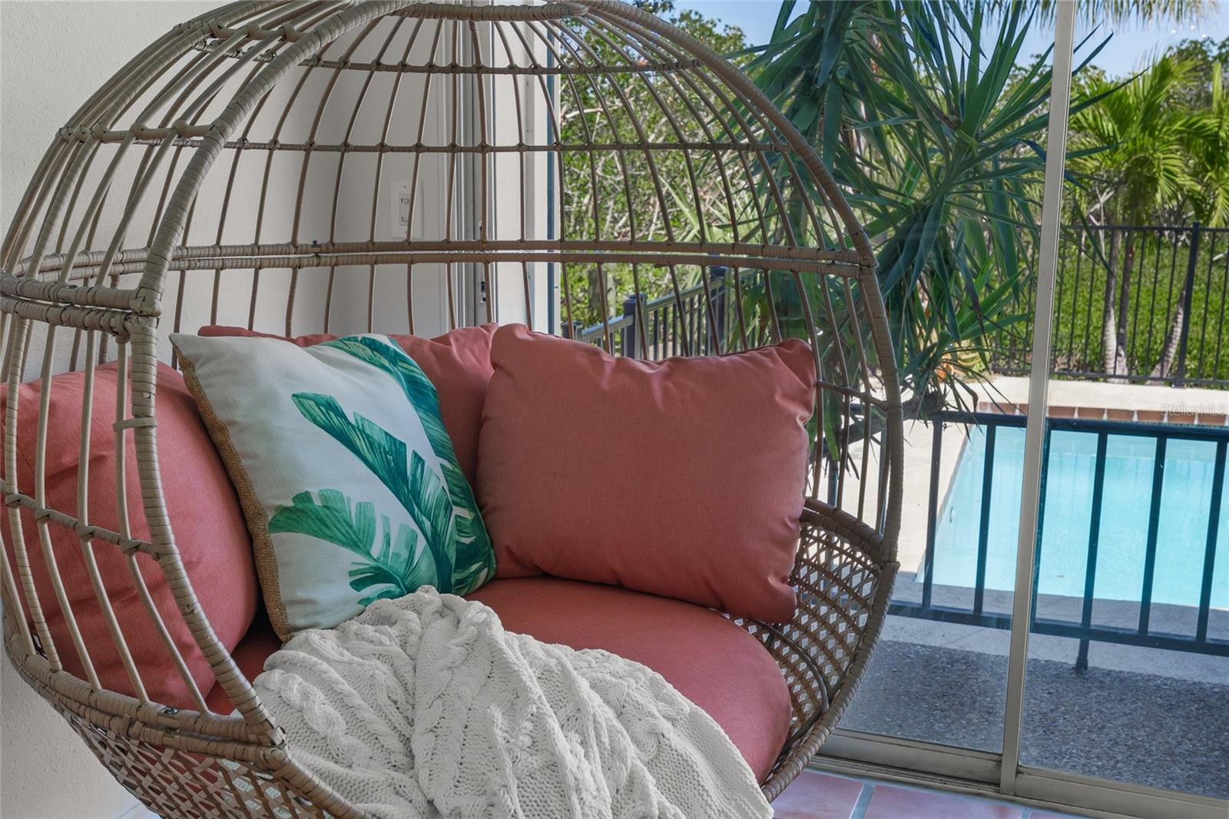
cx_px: 614
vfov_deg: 36.9
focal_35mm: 36
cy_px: 410
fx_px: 1229
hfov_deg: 53.1
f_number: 6.3
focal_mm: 24
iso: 250
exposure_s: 1/6
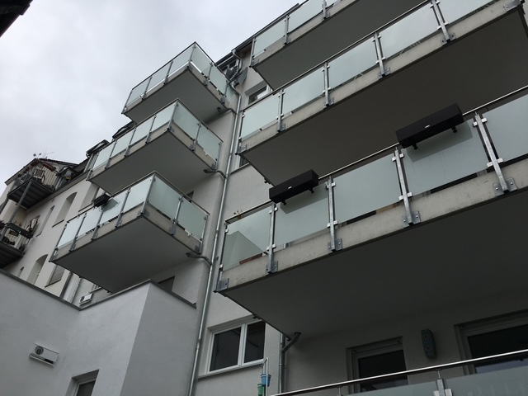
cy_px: 198
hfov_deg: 61.7
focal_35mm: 29
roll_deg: -5.8
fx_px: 442
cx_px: 264
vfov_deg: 48.2
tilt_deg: +39.2
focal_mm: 4.15
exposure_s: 1/938
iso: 25
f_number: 2.2
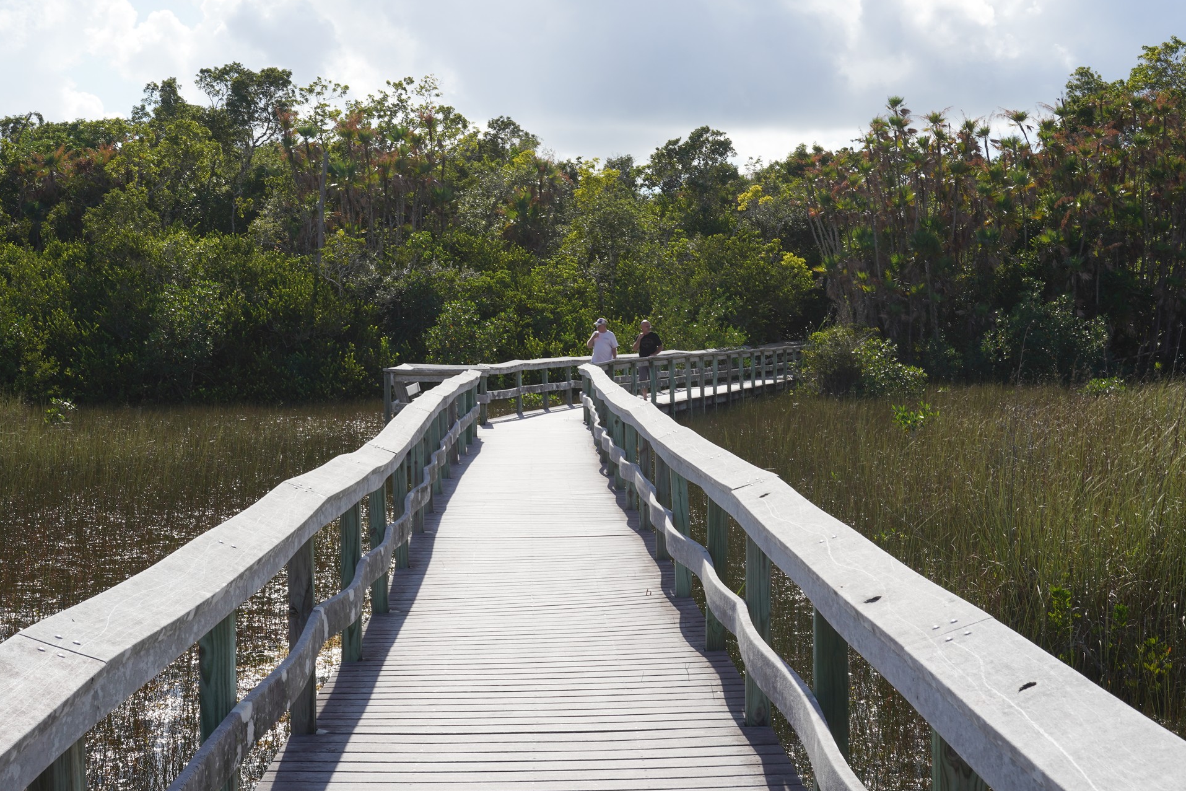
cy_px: 396
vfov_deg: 28.7
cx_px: 584
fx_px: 1548
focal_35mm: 47
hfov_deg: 41.9
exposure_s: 1/100
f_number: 16
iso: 100
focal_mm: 45
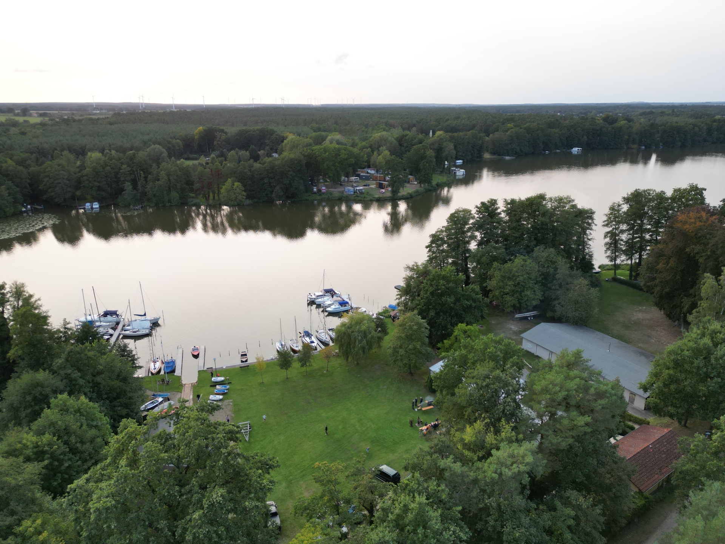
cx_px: 362
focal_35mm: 24
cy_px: 272
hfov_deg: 71.6
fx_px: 503
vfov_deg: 56.8
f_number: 1.7
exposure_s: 1/320
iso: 100
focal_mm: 6.72
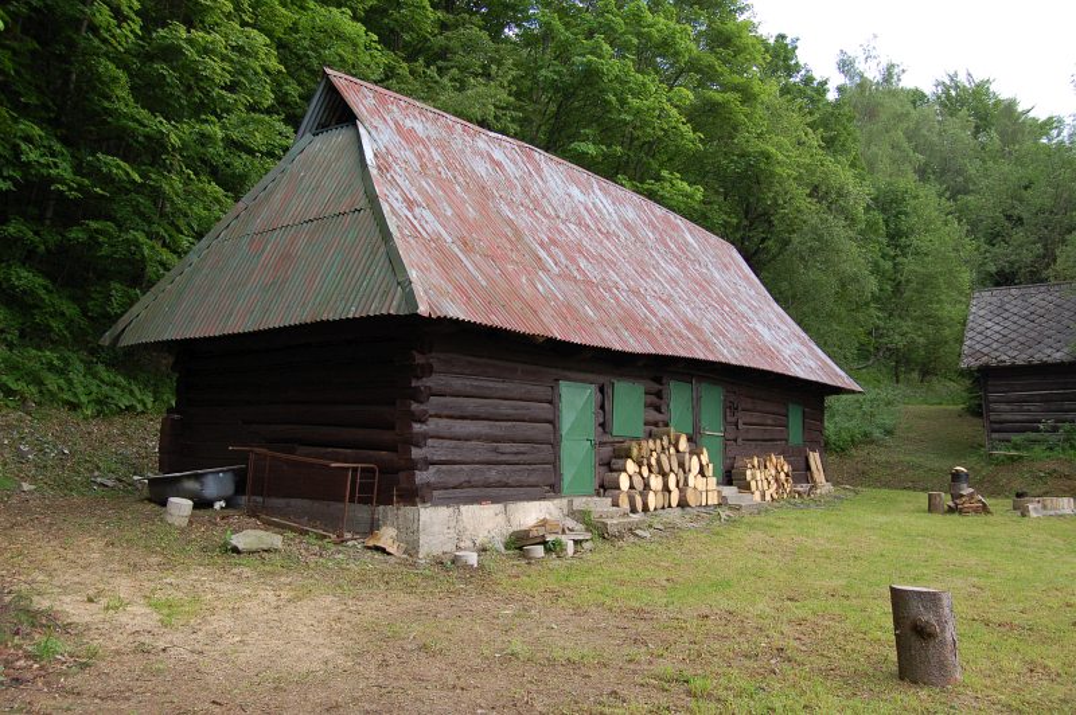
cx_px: 538
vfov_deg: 43.5
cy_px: 358
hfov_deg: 62.0
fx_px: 896
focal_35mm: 30
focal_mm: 20
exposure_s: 1/125
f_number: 5
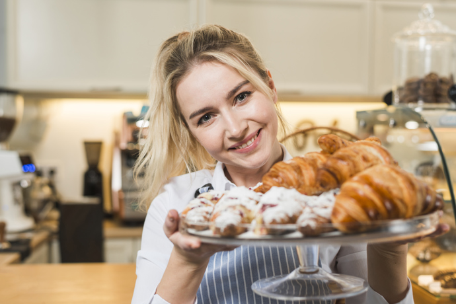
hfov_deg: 39.6
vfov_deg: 27.0
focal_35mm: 50
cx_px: 228
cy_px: 152
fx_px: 633
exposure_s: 1/160
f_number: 3.2
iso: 400
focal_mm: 50
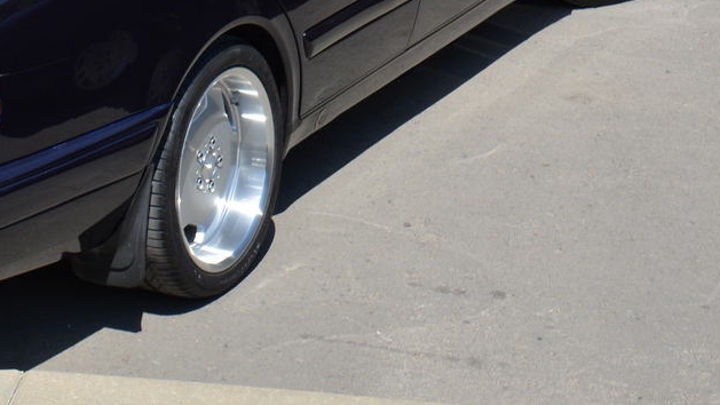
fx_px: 2291
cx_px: 55
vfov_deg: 9.9
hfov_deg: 17.6
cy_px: -129
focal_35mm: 120
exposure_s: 1/250
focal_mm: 32
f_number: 8
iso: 140
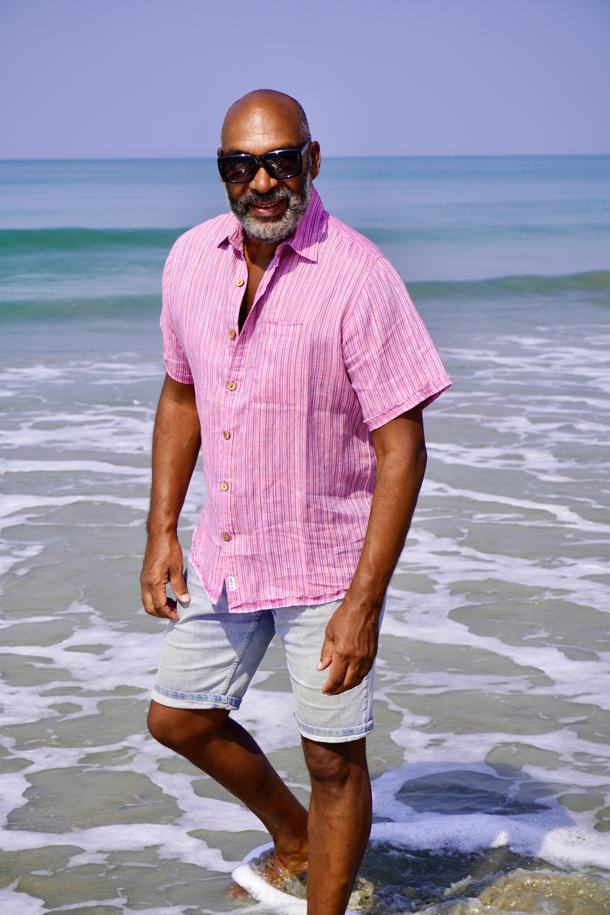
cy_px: 458
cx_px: 305
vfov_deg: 27.0
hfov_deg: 18.2
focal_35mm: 75
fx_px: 1906
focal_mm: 50
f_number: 5.6
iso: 100
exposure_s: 1/1000
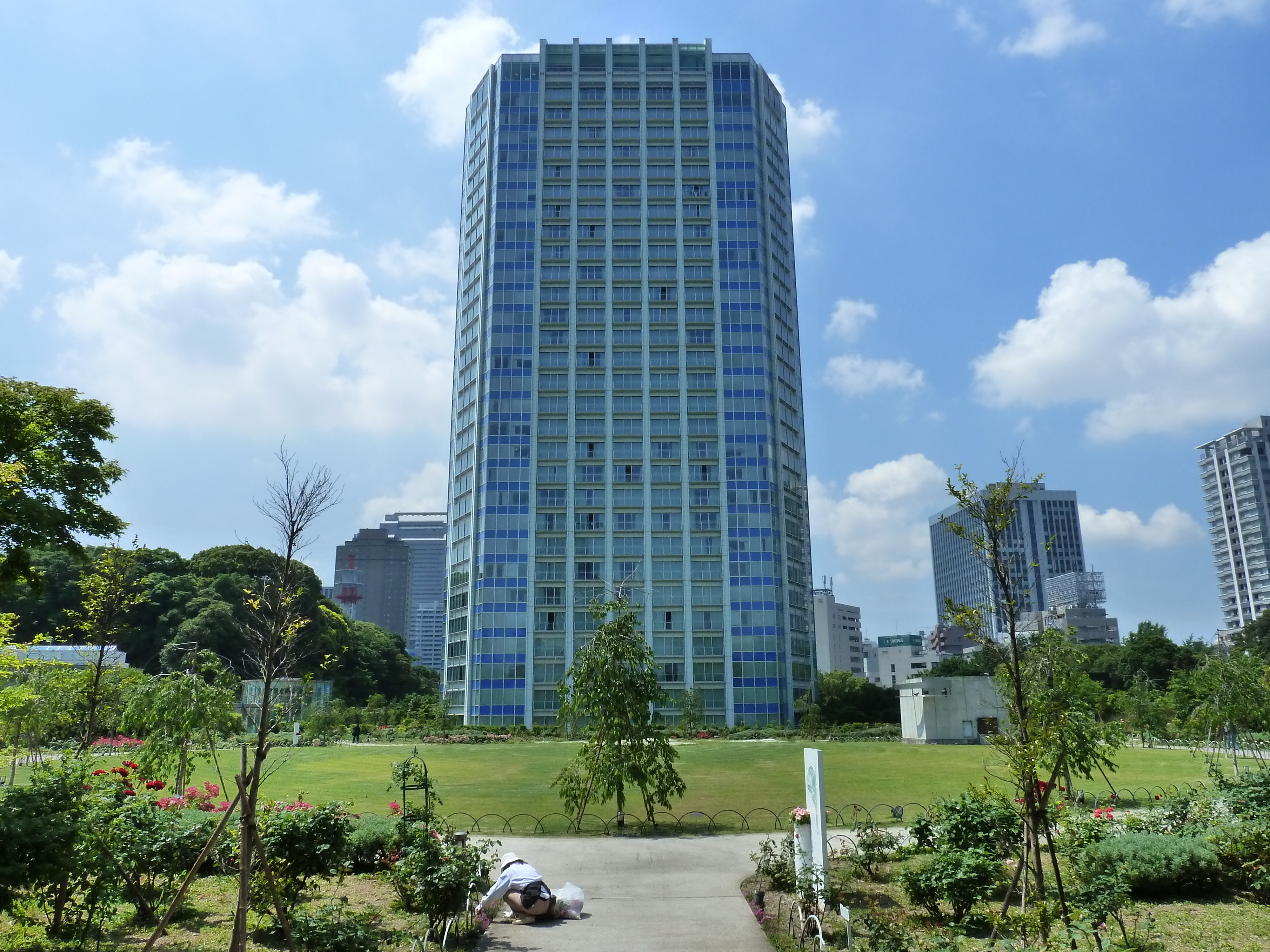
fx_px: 917
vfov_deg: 54.9
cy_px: 476
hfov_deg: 69.4
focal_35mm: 25
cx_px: 635
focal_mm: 4.1
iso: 200
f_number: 5.6
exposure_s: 1/500
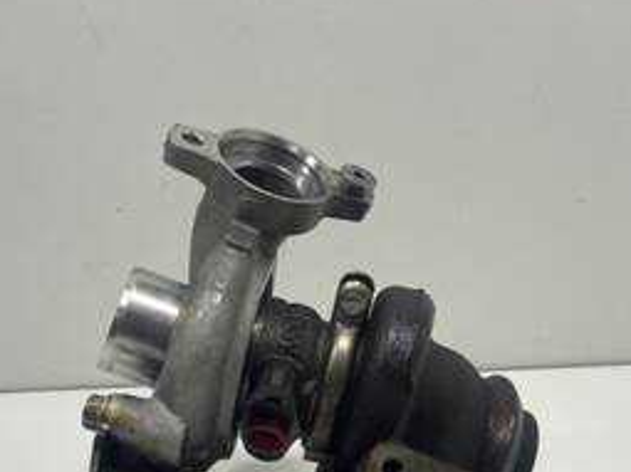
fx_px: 893
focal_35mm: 49
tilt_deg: -21.8
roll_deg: +1.4
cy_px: 371
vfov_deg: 29.1
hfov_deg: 38.7
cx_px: 235
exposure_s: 1/100
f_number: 1.6
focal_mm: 4.2
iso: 64
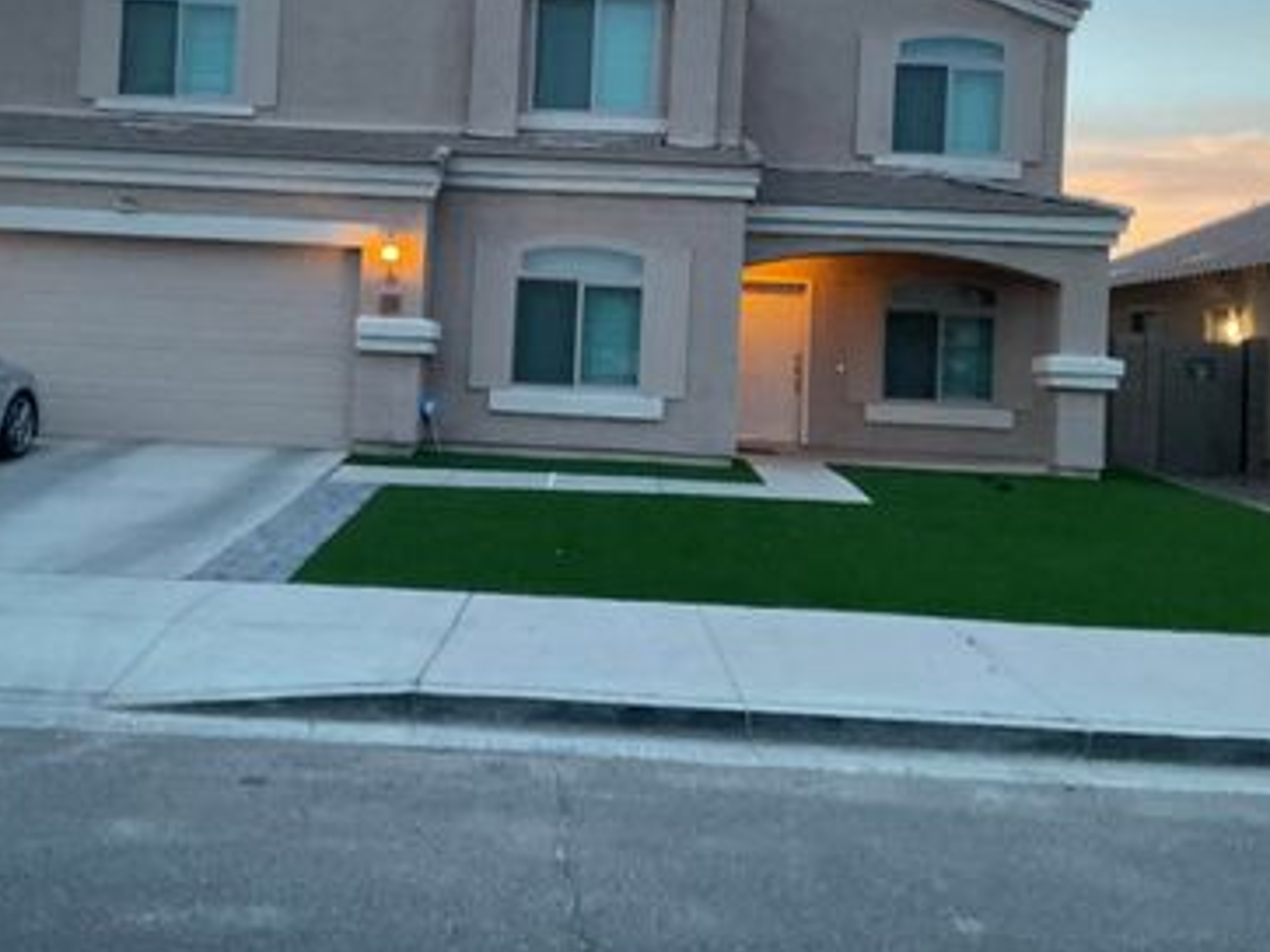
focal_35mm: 40
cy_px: 303
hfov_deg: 46.7
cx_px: 563
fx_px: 1467
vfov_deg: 35.5
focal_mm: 3
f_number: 1.8
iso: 125
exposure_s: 1/60
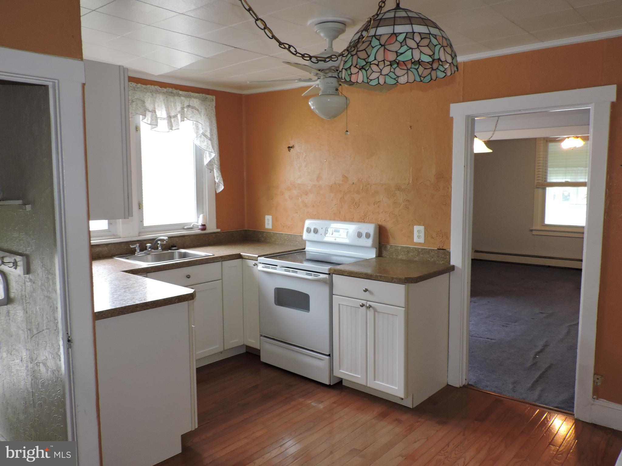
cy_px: 233
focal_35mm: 28
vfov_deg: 49.7
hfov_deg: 63.4
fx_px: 503
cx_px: 311
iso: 160
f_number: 3.1
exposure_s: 1/40
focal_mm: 5
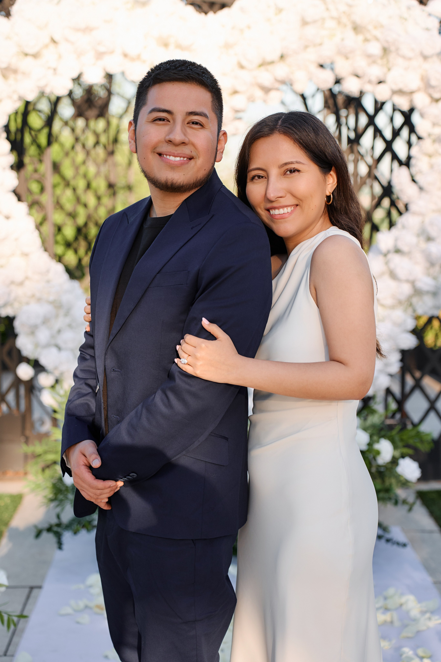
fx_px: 1084
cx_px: 220
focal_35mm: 59
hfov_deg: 23.0
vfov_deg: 33.9
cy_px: 331
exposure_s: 1/1250
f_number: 2.8
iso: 250
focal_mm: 59
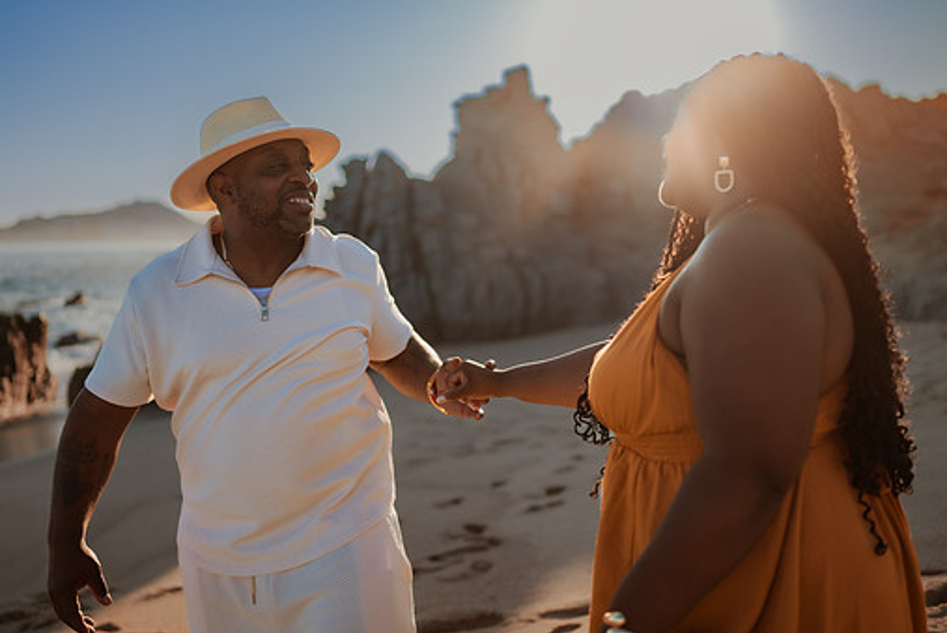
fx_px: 1053
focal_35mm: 40
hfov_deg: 48.4
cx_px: 461
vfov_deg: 33.5
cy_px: 307
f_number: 1.8
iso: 100
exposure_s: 1/4000
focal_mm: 35
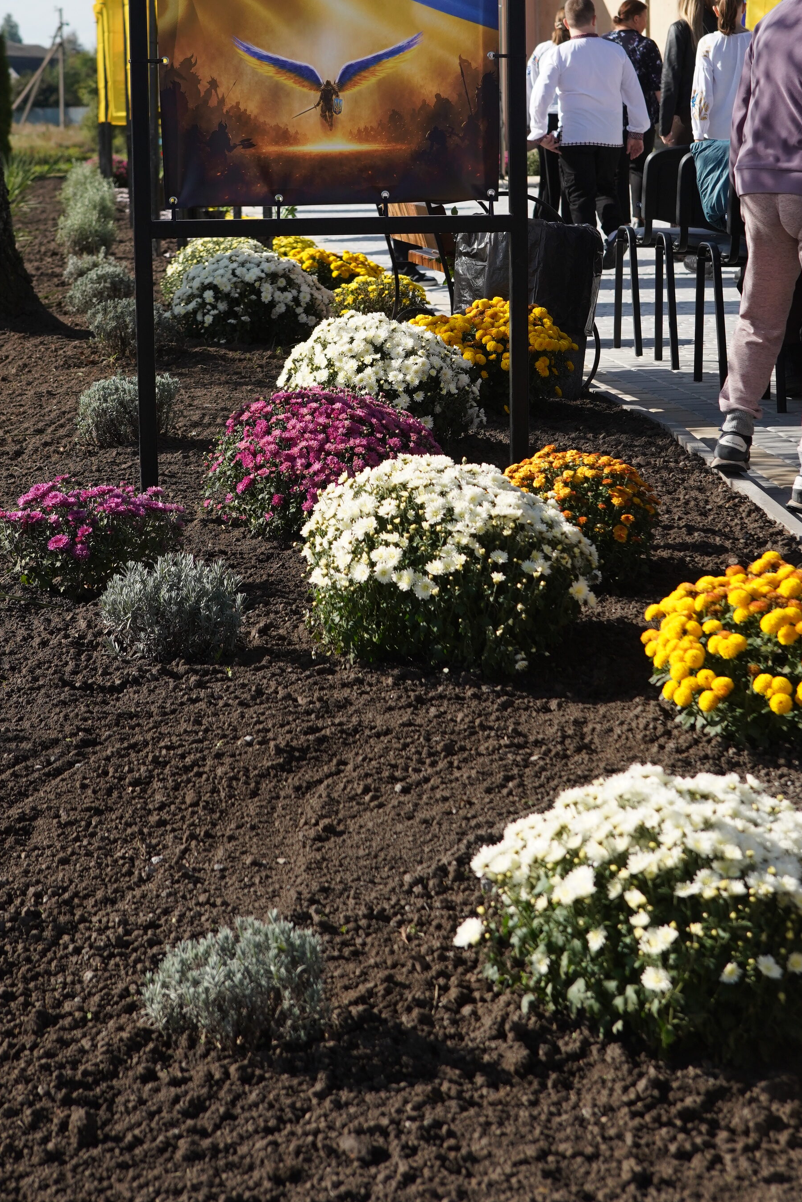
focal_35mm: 92
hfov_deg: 14.9
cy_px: 350
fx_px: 3074
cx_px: 403
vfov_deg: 22.0
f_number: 6.3
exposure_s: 1/1250
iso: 500
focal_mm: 63
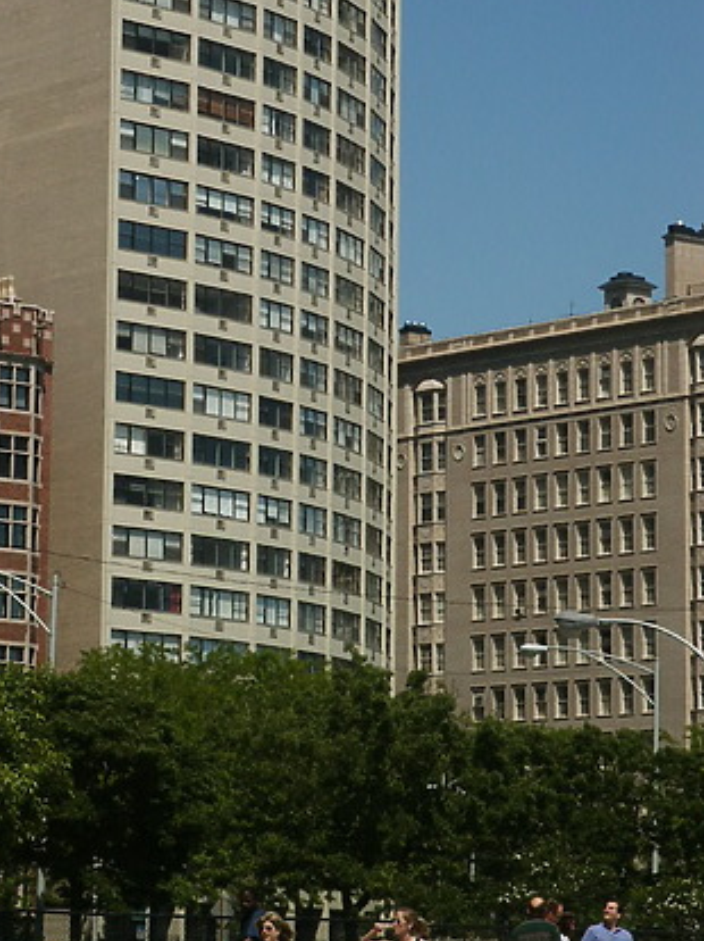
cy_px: 286
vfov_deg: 13.3
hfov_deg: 10.0
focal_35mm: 148
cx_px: 220
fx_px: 4017
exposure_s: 1/350
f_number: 8
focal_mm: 20.73
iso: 64
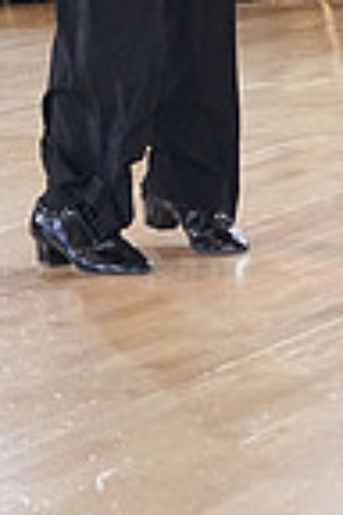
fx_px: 3673
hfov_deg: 5.3
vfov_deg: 7.8
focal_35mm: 257
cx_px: 170
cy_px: -393
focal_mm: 43
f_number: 6.3
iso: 5000
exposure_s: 1/200
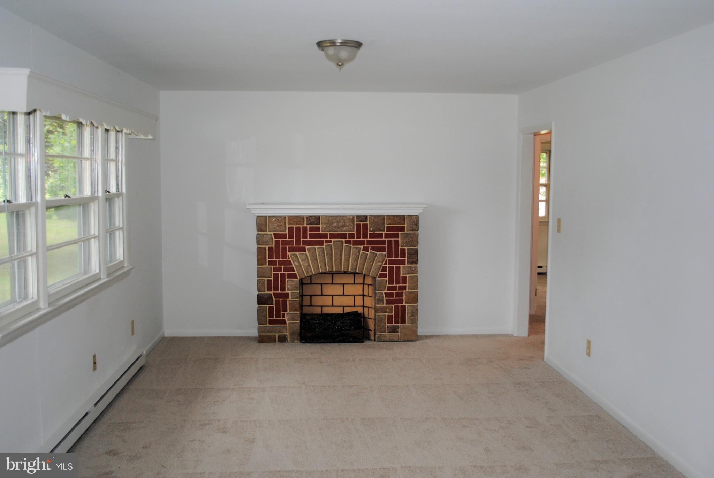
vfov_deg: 40.1
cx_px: 357
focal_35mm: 33
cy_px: 239
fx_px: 655
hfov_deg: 57.2
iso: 200
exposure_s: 1/60
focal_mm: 22
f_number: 4
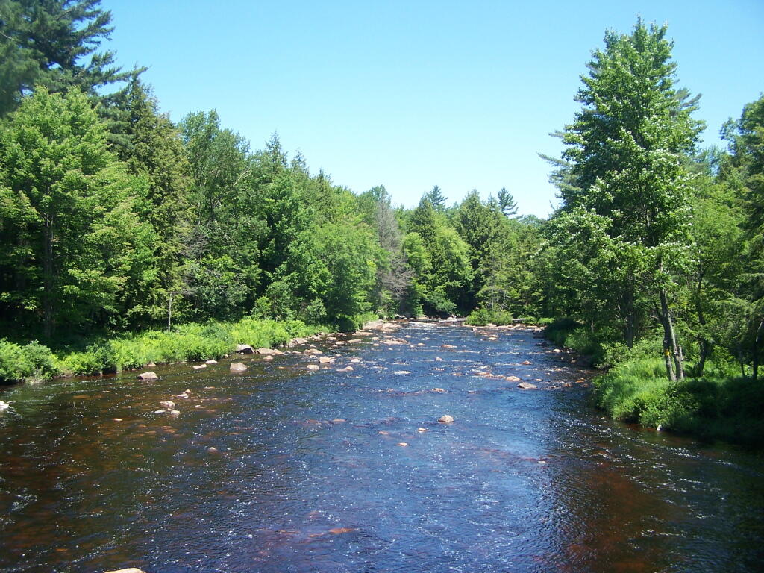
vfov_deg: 37.7
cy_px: 286
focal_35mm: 38
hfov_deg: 49.0
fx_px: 839
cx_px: 382
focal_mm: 6.3
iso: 80
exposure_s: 1/500
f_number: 2.8
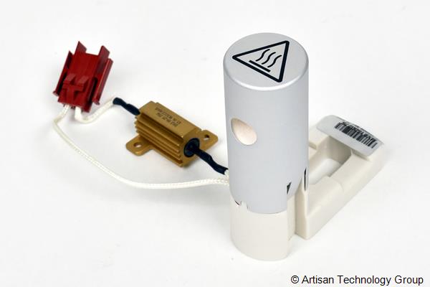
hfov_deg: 33.4
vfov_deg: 22.6
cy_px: 144
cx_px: 215
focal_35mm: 60
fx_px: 717
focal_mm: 40
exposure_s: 1/200
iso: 100
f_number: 10
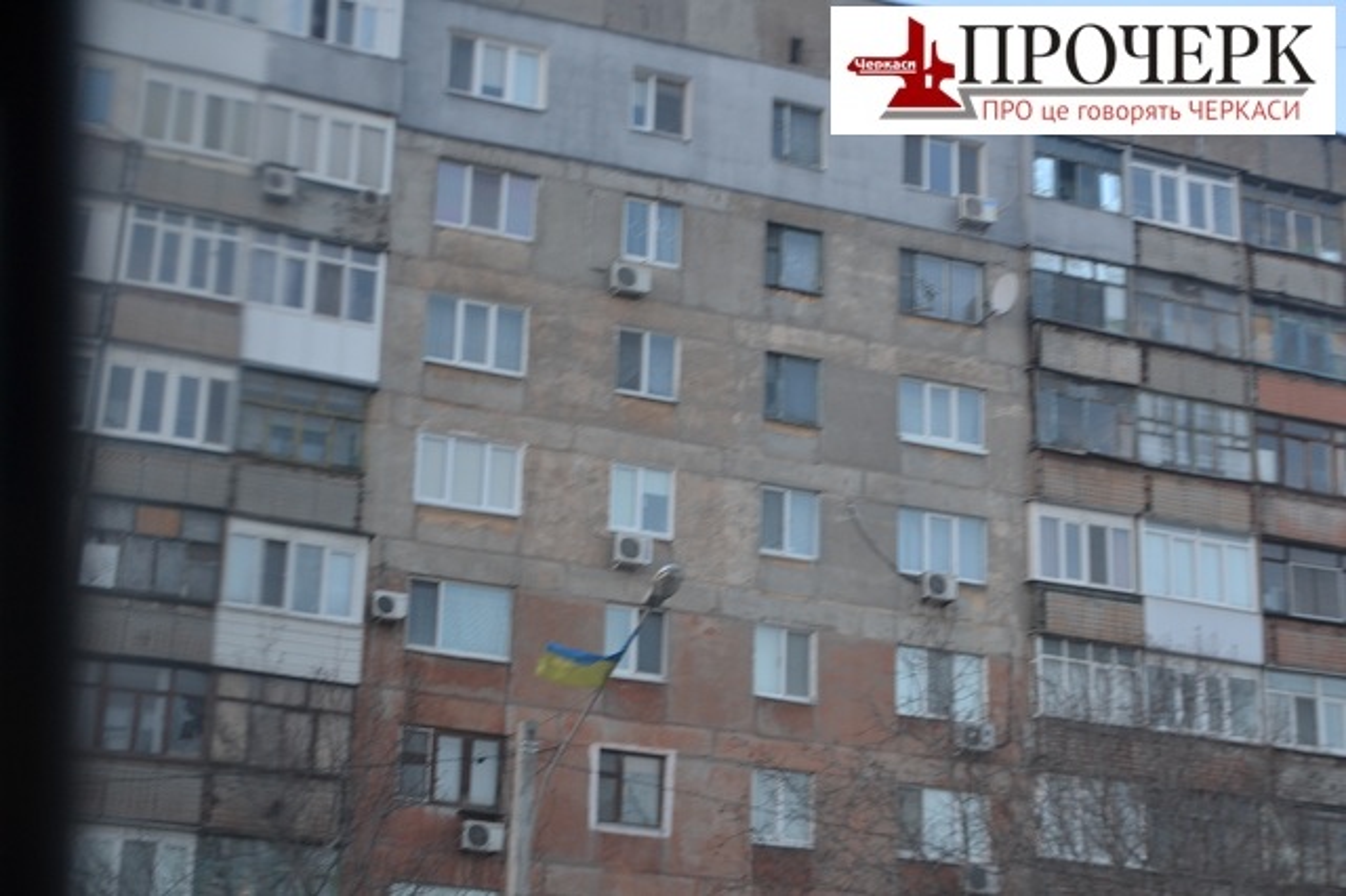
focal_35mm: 63
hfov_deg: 31.9
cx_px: 673
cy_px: 448
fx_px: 2354
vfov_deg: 21.5
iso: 400
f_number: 5.3
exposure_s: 1/80
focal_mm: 42
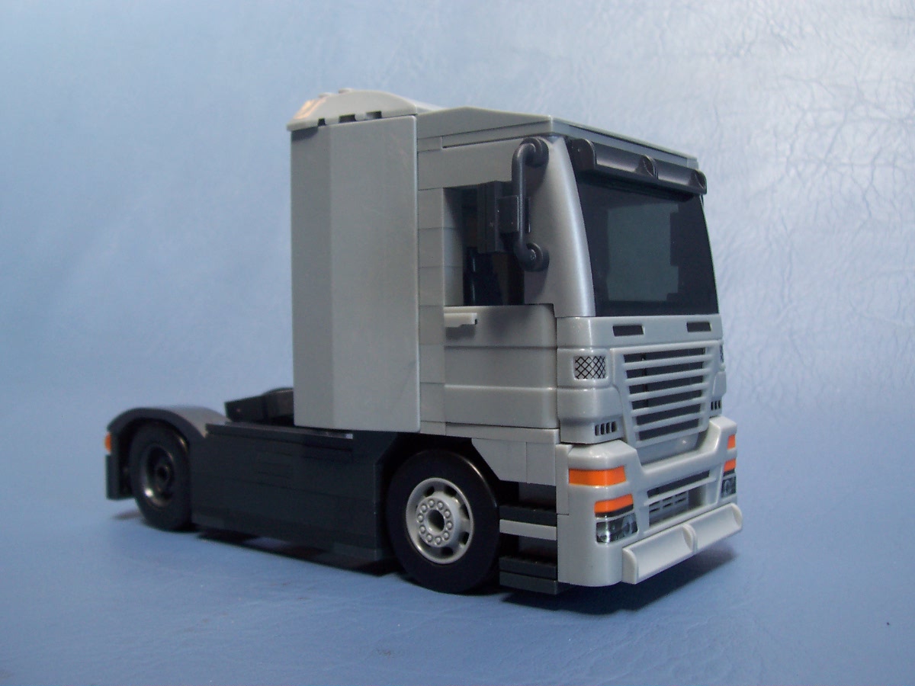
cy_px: 343
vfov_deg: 38.7
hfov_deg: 50.1
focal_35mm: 37
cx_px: 458
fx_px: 978
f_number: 2.8
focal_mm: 5.6
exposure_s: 1/45
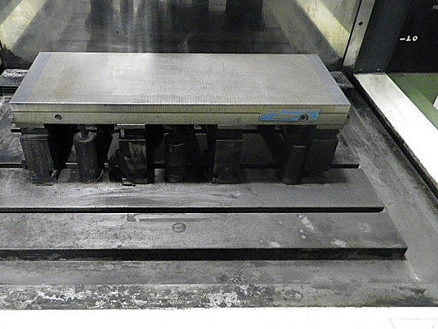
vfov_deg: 46.6
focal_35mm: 30
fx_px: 380
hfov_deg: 59.6
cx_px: 182
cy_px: 132
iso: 640
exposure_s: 1/15
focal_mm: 4.5
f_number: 3.5
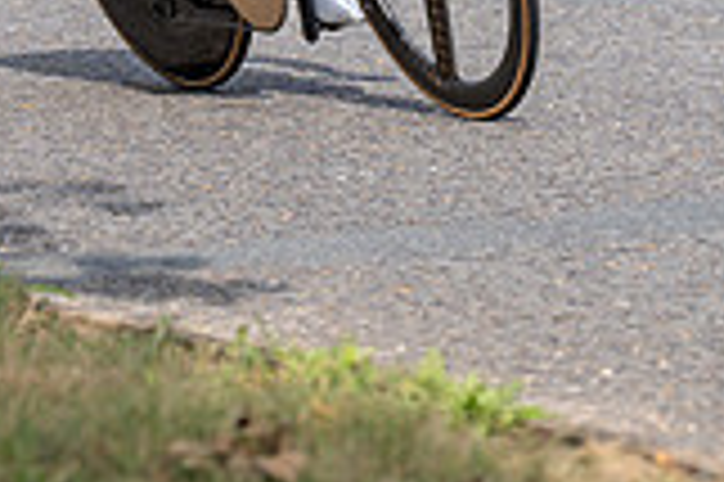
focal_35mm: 368
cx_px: 162
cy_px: -367
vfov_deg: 3.7
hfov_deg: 5.6
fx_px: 7393
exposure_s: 1/1000
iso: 125
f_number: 4
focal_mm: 102
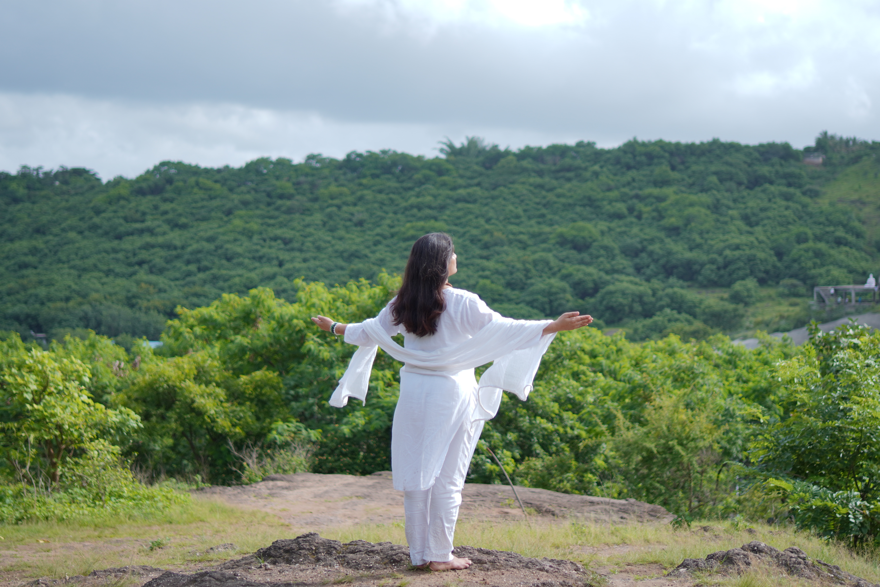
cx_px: 440
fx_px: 1283
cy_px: 294
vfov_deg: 25.8
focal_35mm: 52
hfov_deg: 37.9
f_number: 1.8
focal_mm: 35
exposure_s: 1/1600
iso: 50
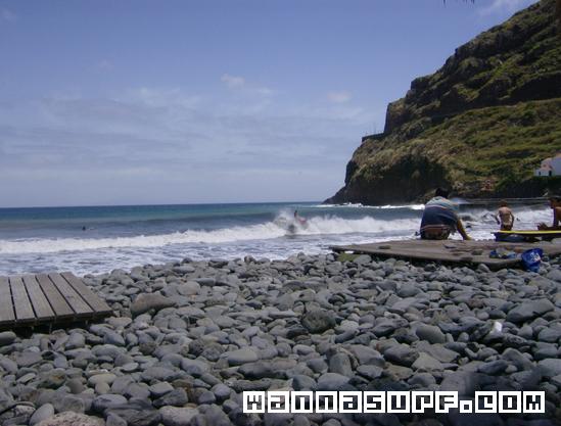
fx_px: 586
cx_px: 280
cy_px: 213
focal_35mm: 36
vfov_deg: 40.0
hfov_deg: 51.1
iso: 100
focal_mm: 6
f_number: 4.7
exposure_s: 1/2000
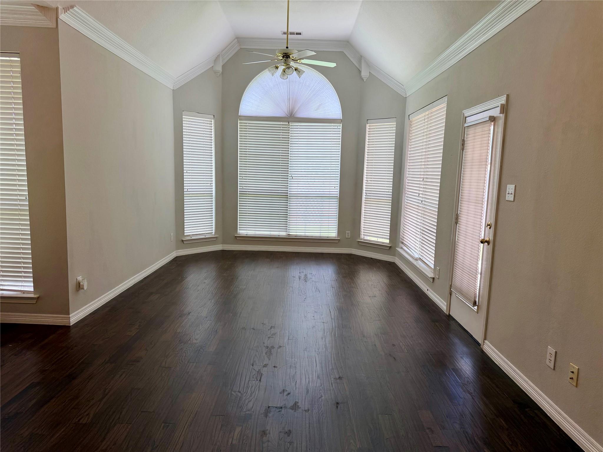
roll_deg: -1.3
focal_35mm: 24
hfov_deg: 71.6
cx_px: 302
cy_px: 226
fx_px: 418
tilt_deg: -7.9
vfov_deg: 56.8
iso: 80
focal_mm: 6.76
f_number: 1.78
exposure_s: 1/120
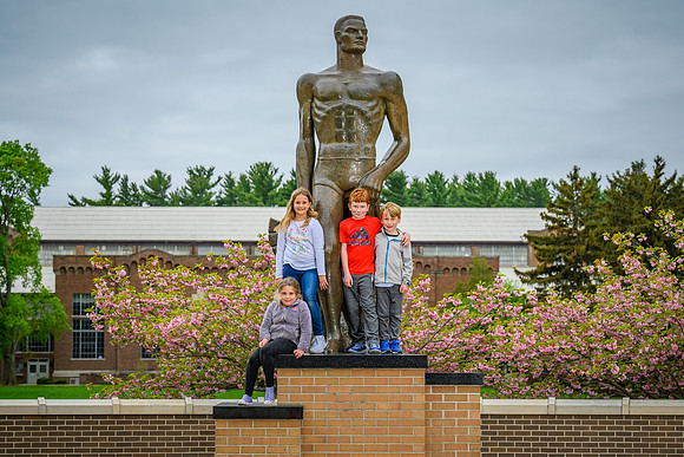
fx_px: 1712
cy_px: 230
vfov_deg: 15.2
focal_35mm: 90
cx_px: 349
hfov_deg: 22.6
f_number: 5.6
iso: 100
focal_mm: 87
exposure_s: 1/160
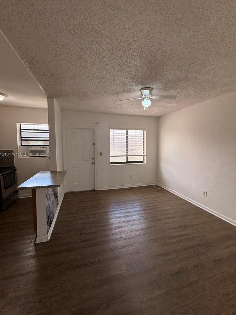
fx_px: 136
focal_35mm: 15
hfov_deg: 81.7
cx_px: 123
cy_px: 155
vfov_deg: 98.2
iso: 125
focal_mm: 2.22
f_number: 2.2
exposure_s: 1/131
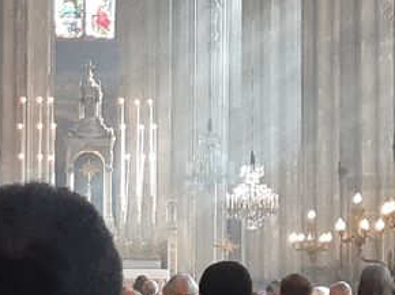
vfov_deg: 19.4
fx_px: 855
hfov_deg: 25.9
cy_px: 229
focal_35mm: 75
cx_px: 256
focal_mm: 3.93
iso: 160
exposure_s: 1/50
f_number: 1.7
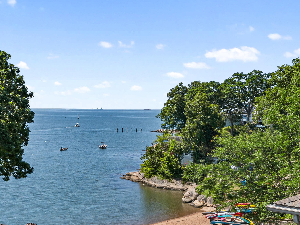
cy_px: 131
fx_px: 503
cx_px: 142
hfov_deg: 33.2
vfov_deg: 25.2
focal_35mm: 58
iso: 320
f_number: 8
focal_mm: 28
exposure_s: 1/800
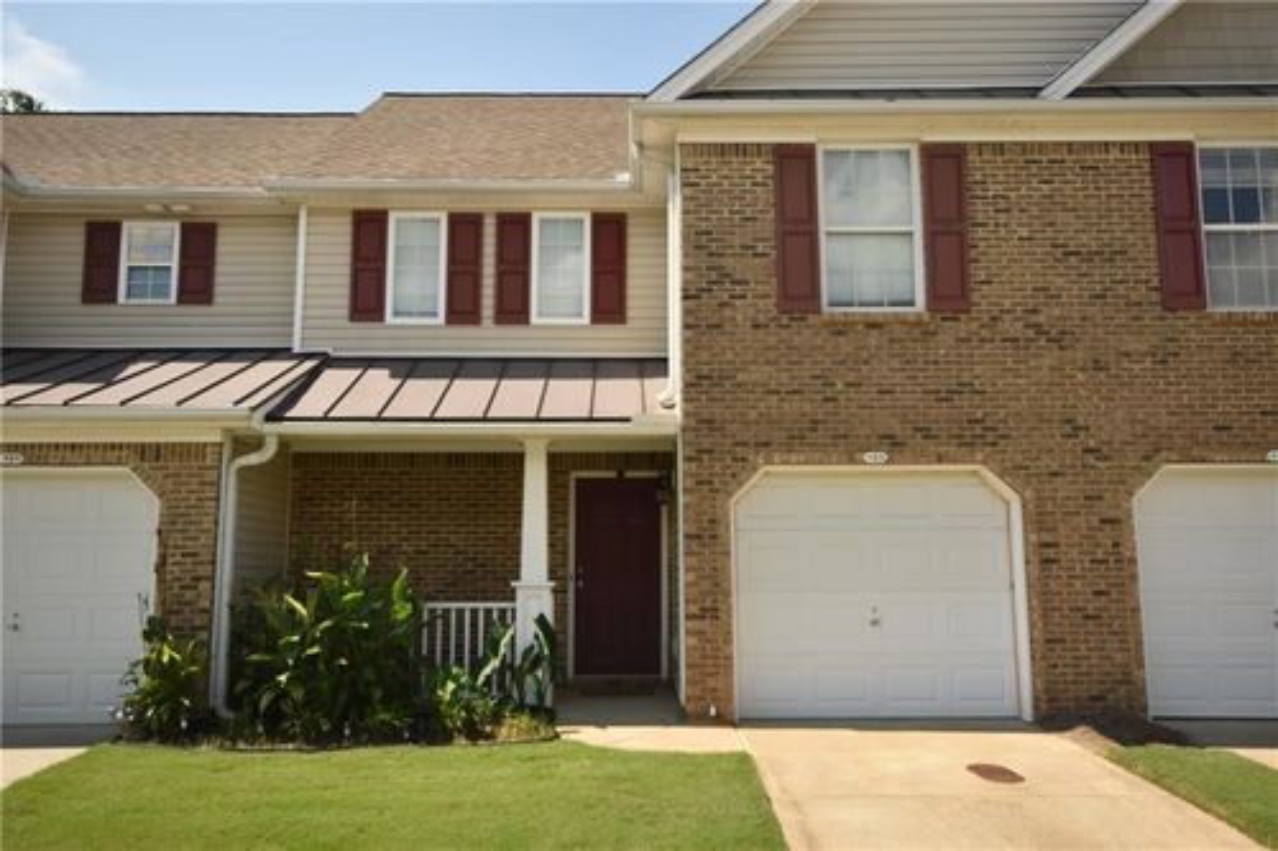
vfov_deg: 43.6
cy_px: 426
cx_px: 639
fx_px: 1065
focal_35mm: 30
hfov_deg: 61.9
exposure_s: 1/320
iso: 200
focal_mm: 20
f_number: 9
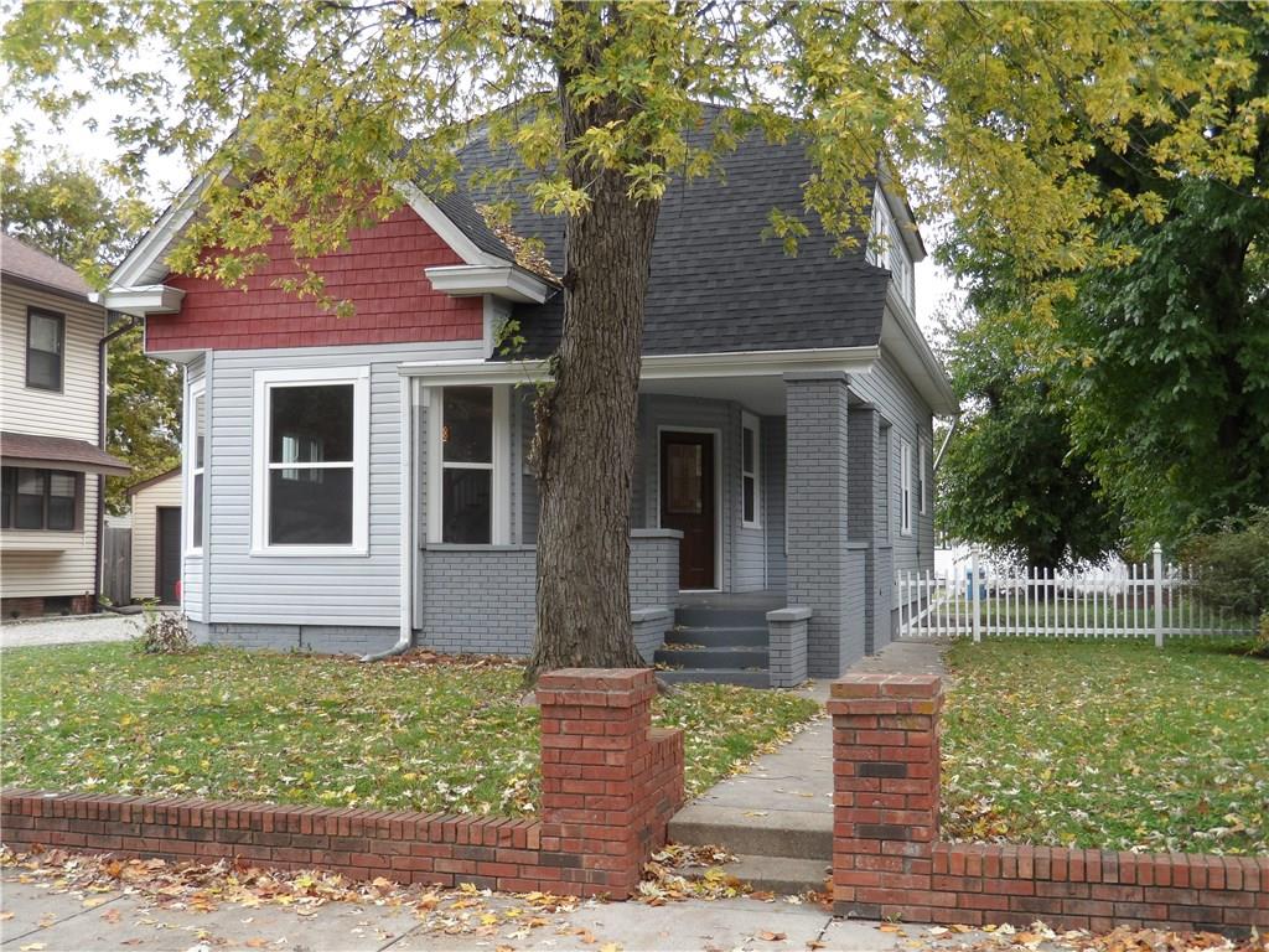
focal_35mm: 41
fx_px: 1503
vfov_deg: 35.1
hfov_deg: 45.8
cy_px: 476
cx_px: 634
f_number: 3.7
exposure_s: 1/90
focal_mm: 6.8
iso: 80
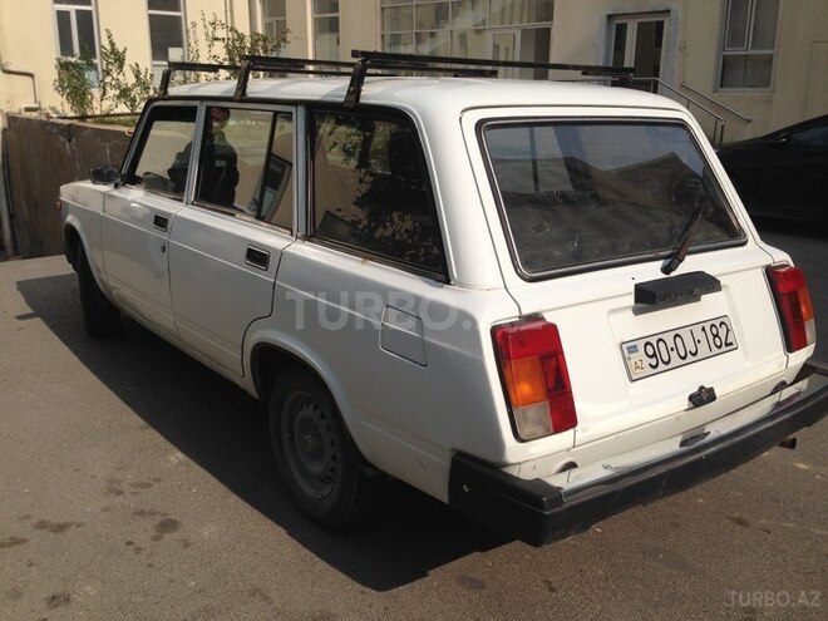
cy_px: 310
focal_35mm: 33
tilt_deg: -15.0
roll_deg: +0.0
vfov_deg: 42.9
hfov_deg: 55.4
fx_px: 789
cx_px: 414
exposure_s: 1/2169
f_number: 2.4
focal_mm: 4.12
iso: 50
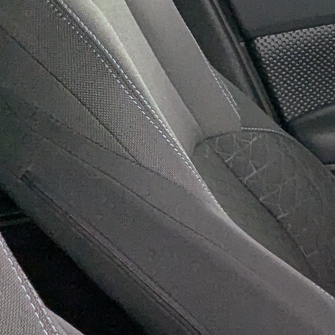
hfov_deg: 17.1
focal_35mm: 83
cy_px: 190
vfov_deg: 20.9
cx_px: 608
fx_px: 909
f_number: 2.2
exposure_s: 1/59
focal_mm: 2.35
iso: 54
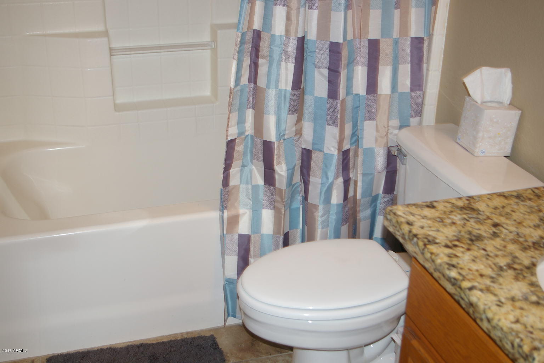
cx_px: 272
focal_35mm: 50
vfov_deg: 27.3
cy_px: 182
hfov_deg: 40.0
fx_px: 748
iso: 200
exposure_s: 1/45
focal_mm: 33
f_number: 4
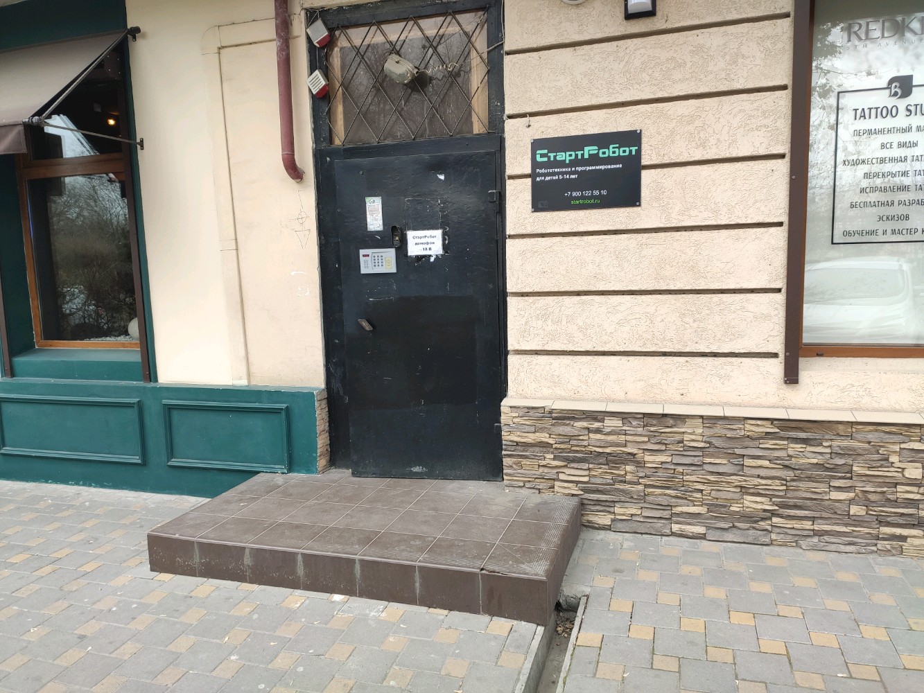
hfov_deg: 67.3
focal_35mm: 26
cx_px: 462
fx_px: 694
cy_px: 346
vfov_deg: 53.1
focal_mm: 4.77
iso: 112
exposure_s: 1/192
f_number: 1.75
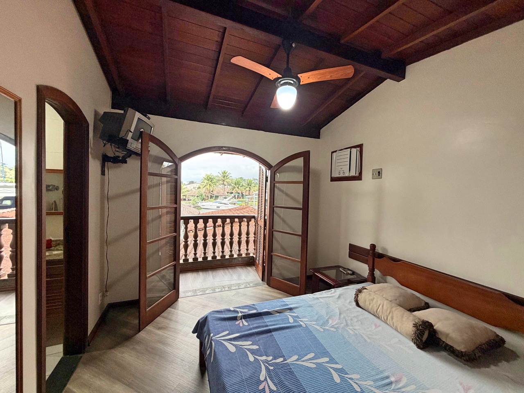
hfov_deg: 102.1
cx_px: 262
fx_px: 212
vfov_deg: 85.7
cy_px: 196
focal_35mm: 14
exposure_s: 1/120
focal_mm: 2.22
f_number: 2.2
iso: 200
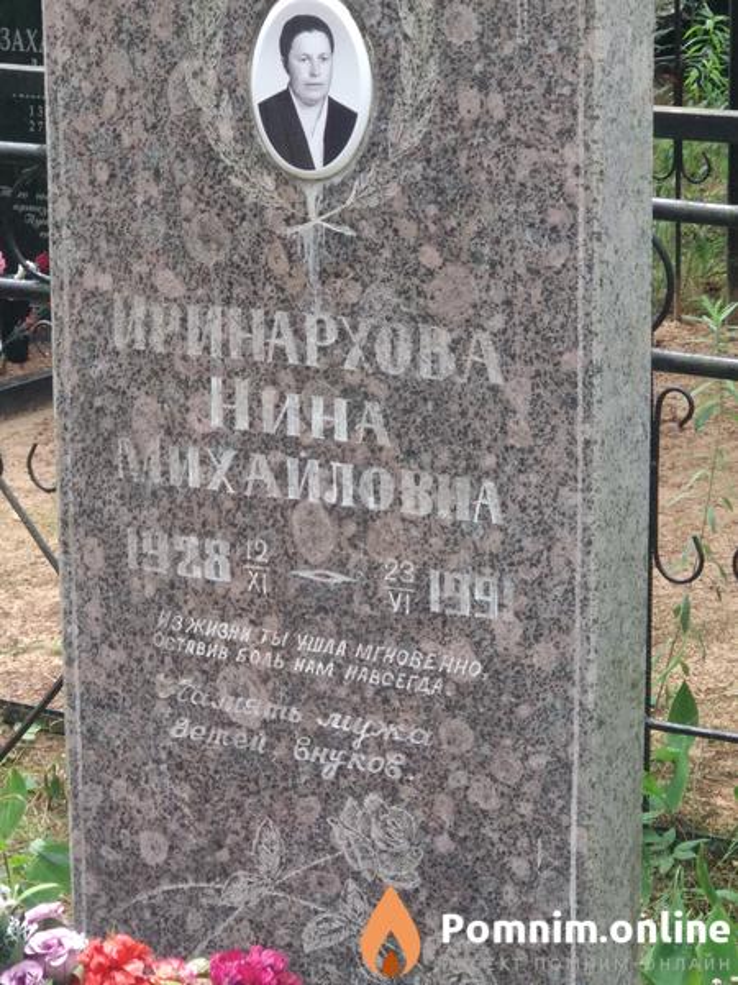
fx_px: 1478
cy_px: 492
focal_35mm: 52
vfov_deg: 36.8
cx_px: 369
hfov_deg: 28.0
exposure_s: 1/60
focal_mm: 5.99
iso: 250
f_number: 2.6
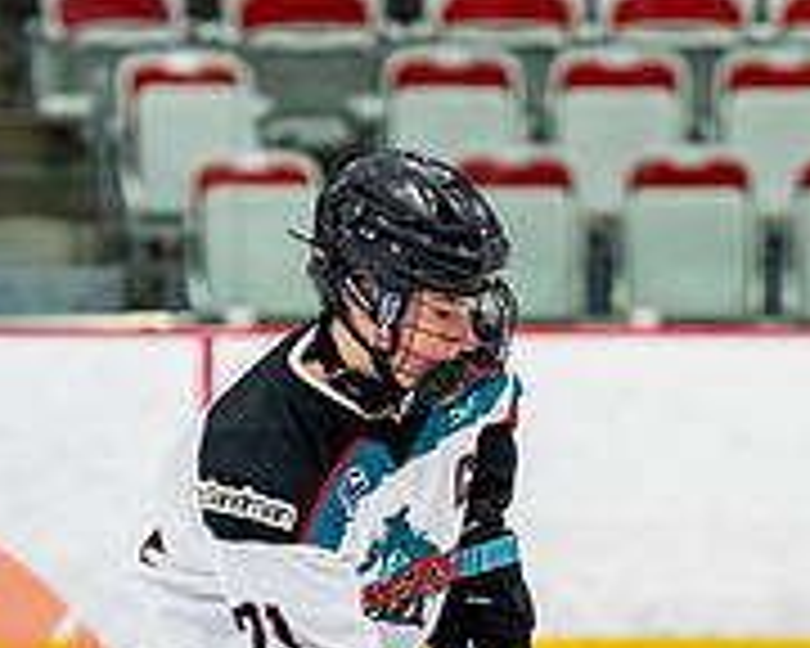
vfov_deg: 2.8
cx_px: 617
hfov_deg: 3.5
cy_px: 940
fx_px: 13281
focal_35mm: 554
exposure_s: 1/800
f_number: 3.2
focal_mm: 135
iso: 1600
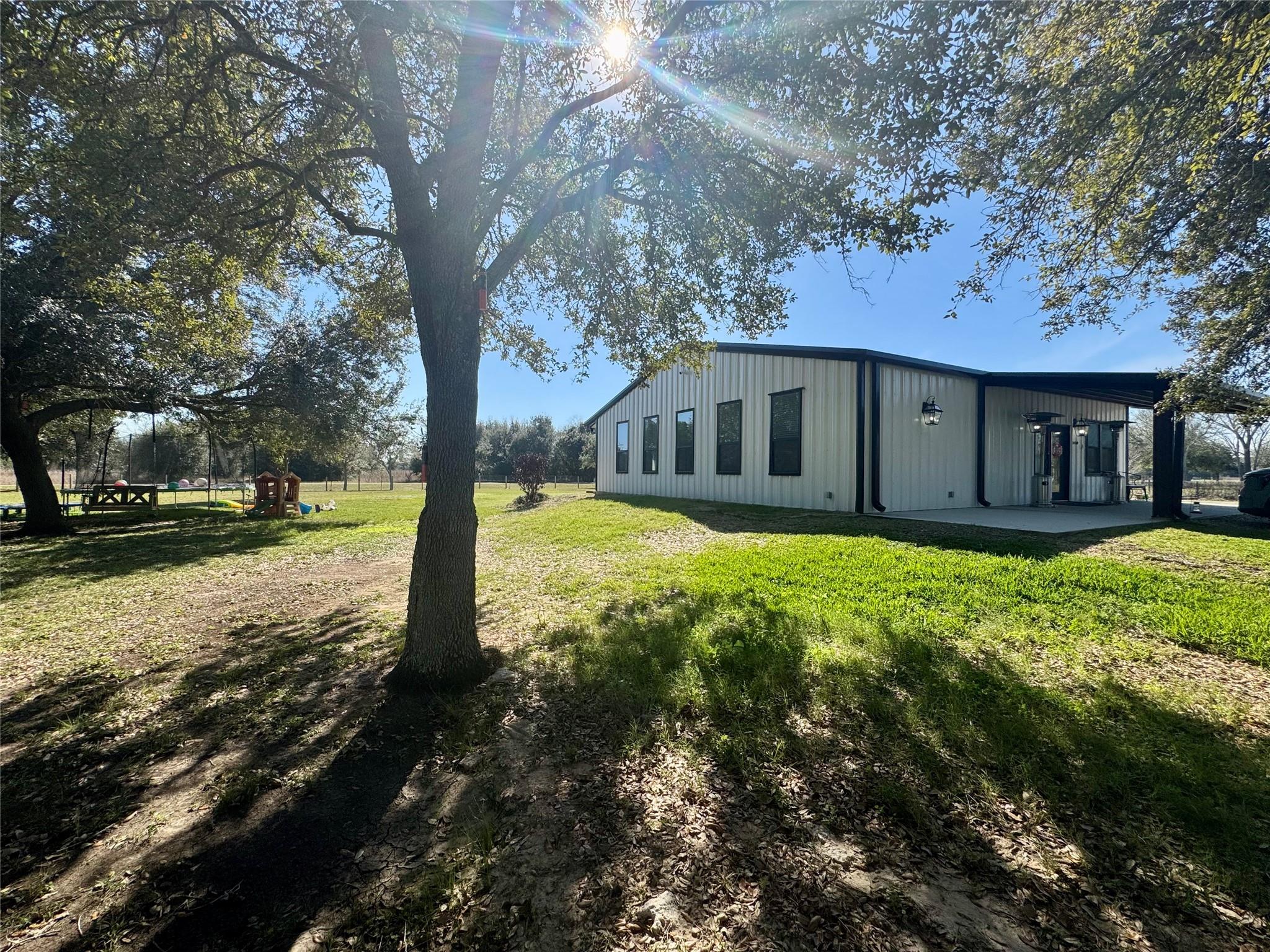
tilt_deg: -0.8
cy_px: 476
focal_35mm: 14
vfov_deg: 85.7
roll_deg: -0.5
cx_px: 635
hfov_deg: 102.1
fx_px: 514
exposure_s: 1/1789
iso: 50
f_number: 2.2
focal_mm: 2.22
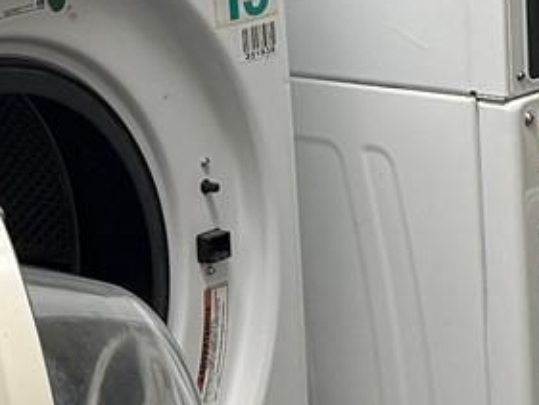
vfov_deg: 8.4
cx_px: 320
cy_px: -104
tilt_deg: -6.9
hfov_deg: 11.3
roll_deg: +2.8
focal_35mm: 175
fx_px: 2726
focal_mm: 6.76
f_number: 1.78
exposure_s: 1/60
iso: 125
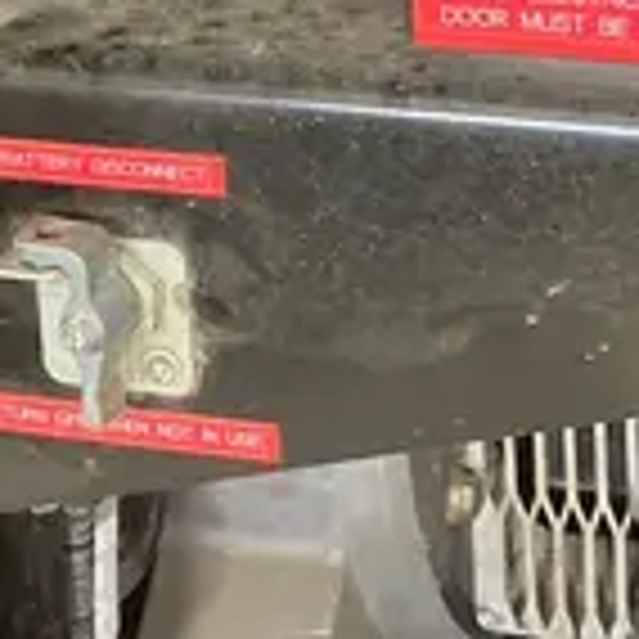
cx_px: 554
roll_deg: +1.3
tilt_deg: -17.6
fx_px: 2673
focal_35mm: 128
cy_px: -160
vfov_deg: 13.2
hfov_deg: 13.5
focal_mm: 3.99
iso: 500
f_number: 1.8
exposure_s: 1/30
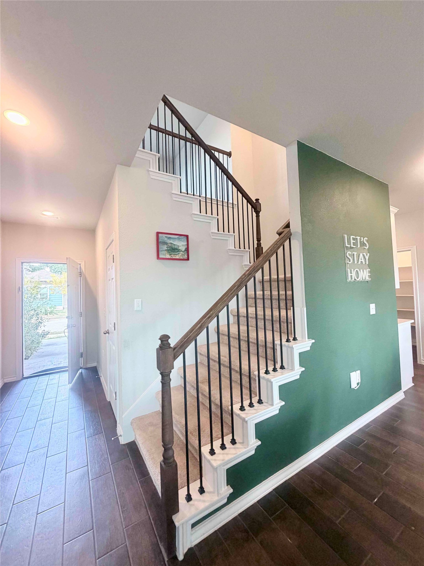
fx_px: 229
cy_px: 283
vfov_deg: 102.1
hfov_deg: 85.7
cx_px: 212
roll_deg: +2.0
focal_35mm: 14
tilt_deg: +2.7
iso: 250
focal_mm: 2.22
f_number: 2.2
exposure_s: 1/60
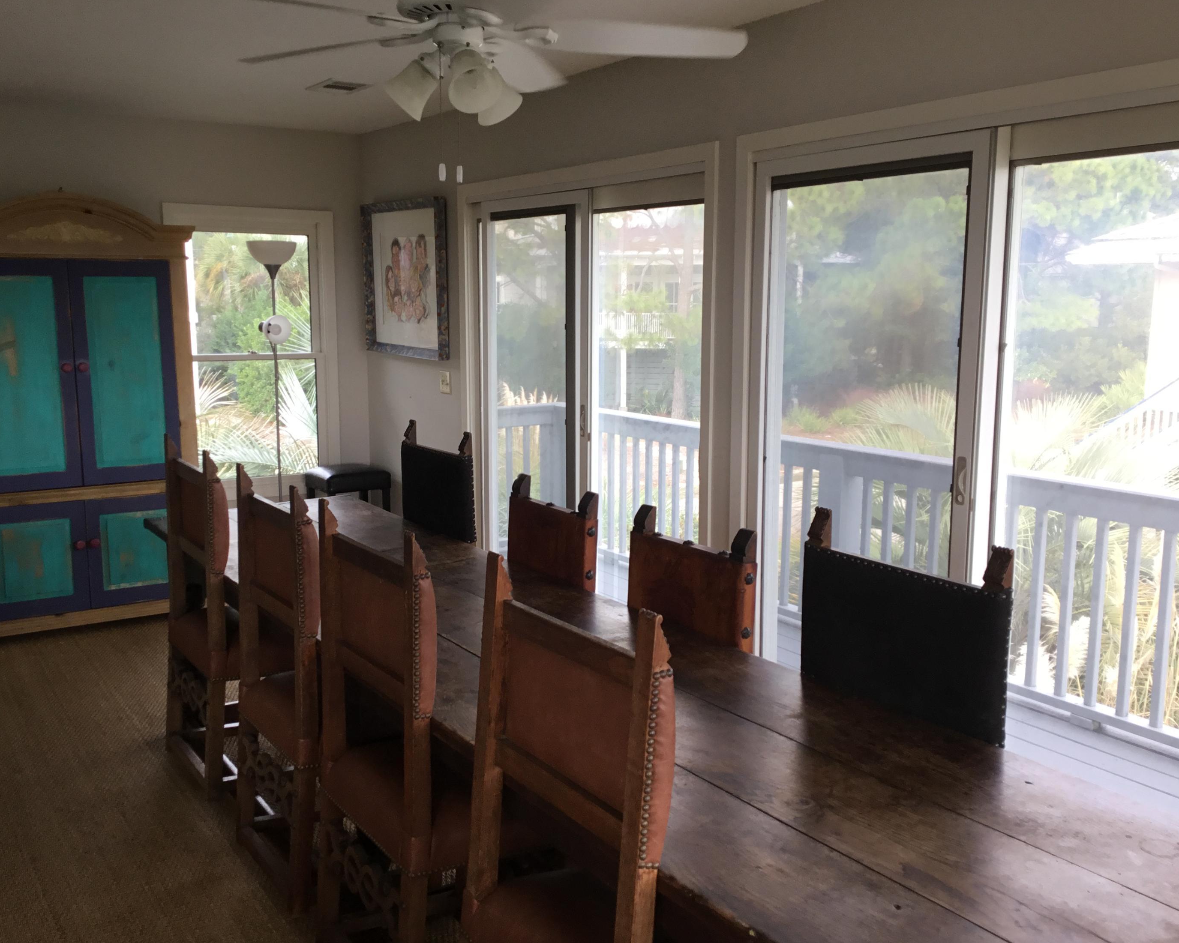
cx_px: 552
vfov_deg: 44.5
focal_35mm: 33
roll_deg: -0.3
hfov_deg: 54.2
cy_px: 472
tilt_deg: -8.9
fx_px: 1152
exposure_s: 1/60
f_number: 2.4
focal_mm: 3.3
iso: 25
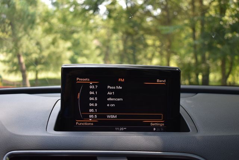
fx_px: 279
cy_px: 80
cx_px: 120
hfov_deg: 46.4
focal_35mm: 42
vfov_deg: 31.9
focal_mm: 28
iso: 450
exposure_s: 1/250
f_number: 4.2
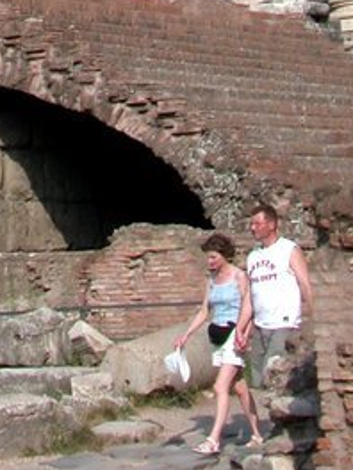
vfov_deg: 12.9
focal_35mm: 136
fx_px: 1849
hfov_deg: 10.7
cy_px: -420
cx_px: -70
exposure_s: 1/361
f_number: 7.1
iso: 100
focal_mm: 8.9
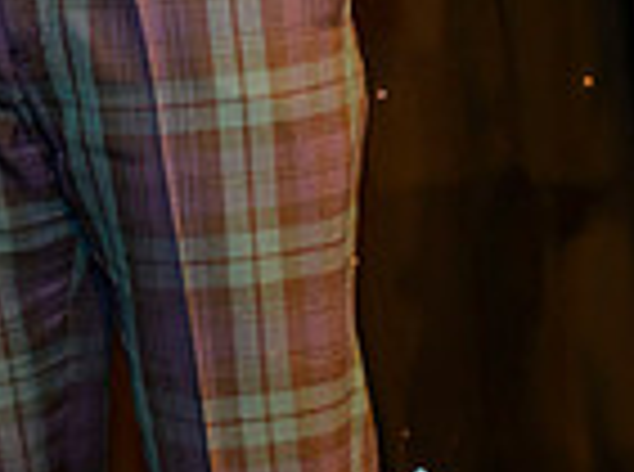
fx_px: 3526
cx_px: -430
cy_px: -510
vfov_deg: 7.3
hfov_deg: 9.8
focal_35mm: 193
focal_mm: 35
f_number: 3.2
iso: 1600
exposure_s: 1/250
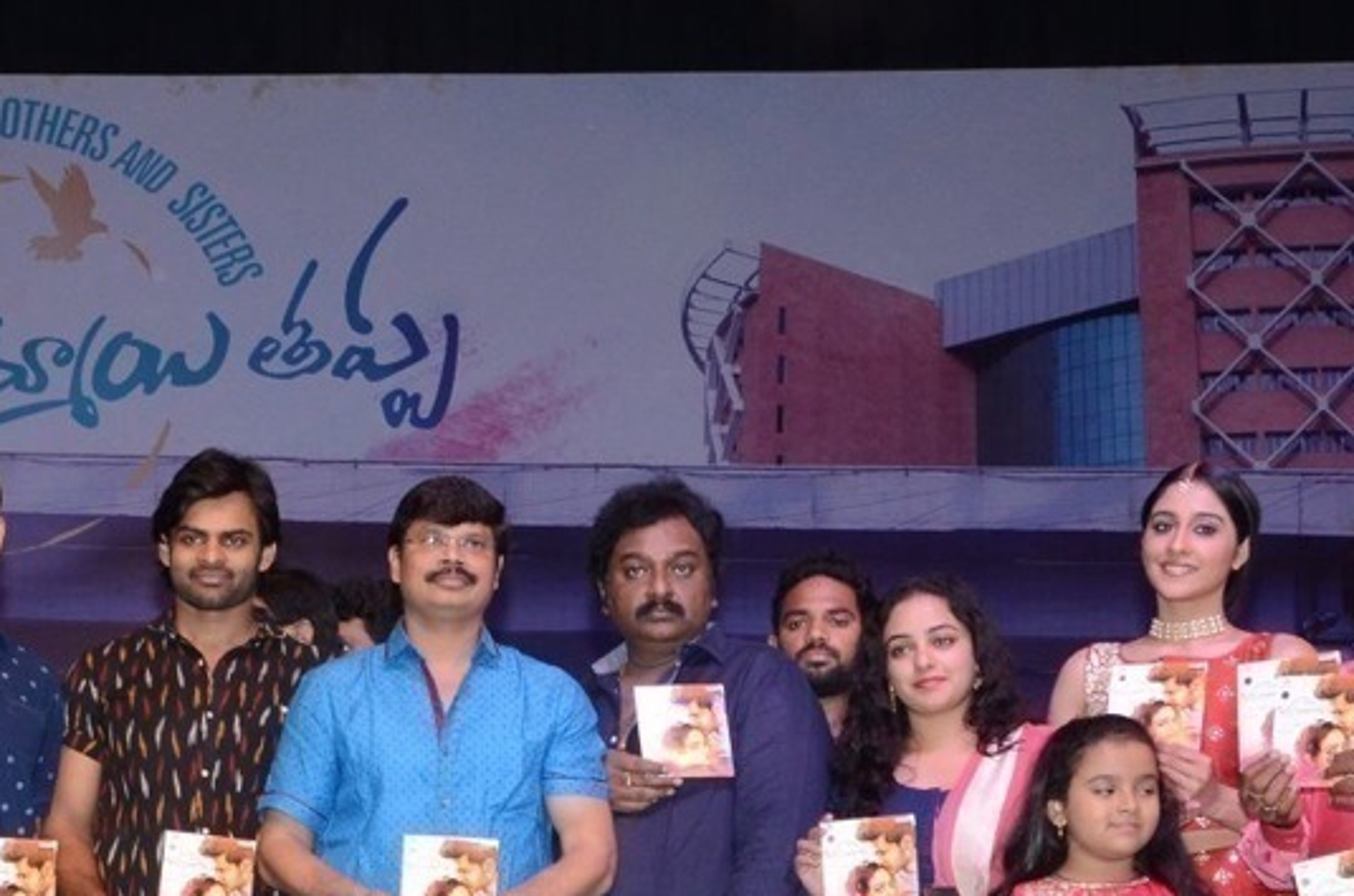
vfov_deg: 13.3
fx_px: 3790
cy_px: 930
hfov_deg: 19.9
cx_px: 139
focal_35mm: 101
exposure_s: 1/125
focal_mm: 30
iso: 1250
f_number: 7.1
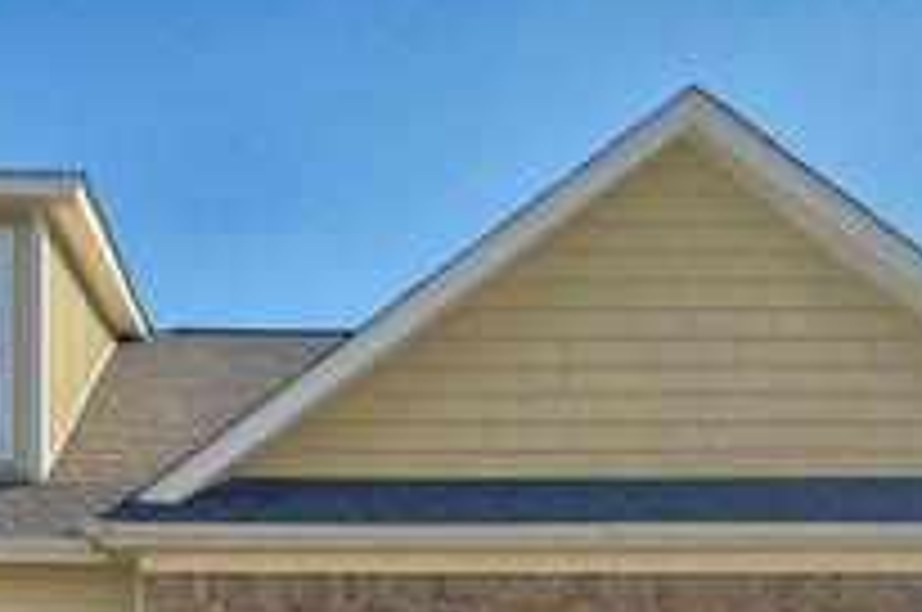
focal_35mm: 61
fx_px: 1560
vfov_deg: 20.3
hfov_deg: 32.5
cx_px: 274
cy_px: 790
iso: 80
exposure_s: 1/3953
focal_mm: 6.76
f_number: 1.78
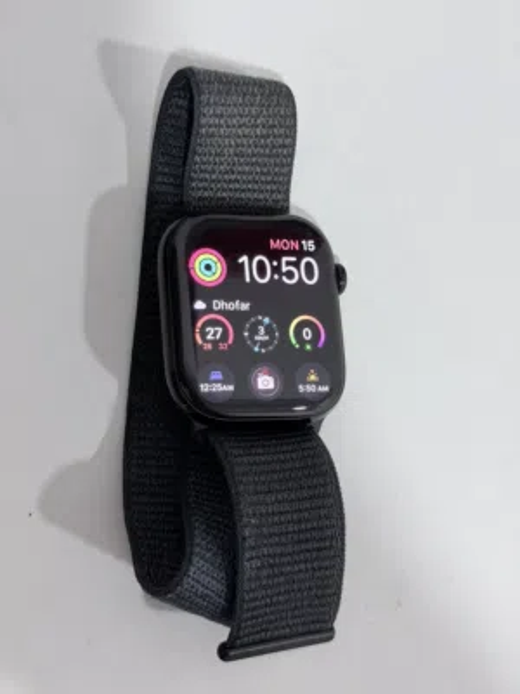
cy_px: 347
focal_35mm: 48
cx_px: 260
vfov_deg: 39.7
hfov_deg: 30.3
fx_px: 961
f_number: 1.78
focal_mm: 6.76
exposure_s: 1/45
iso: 250
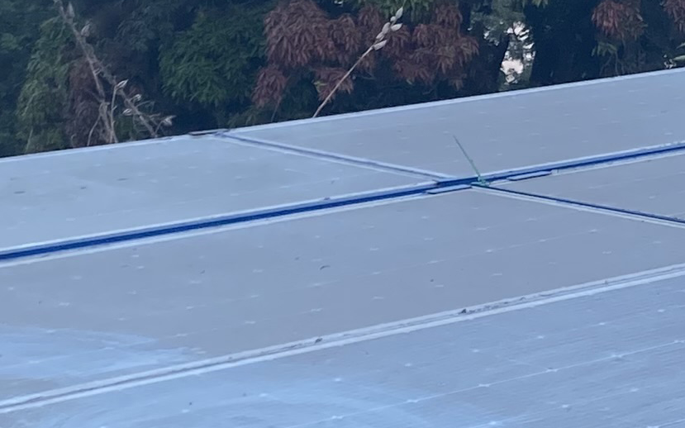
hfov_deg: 15.2
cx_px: 740
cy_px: 255
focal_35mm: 134
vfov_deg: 9.8
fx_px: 2501
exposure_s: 1/654
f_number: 1.8
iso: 32
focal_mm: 4.25
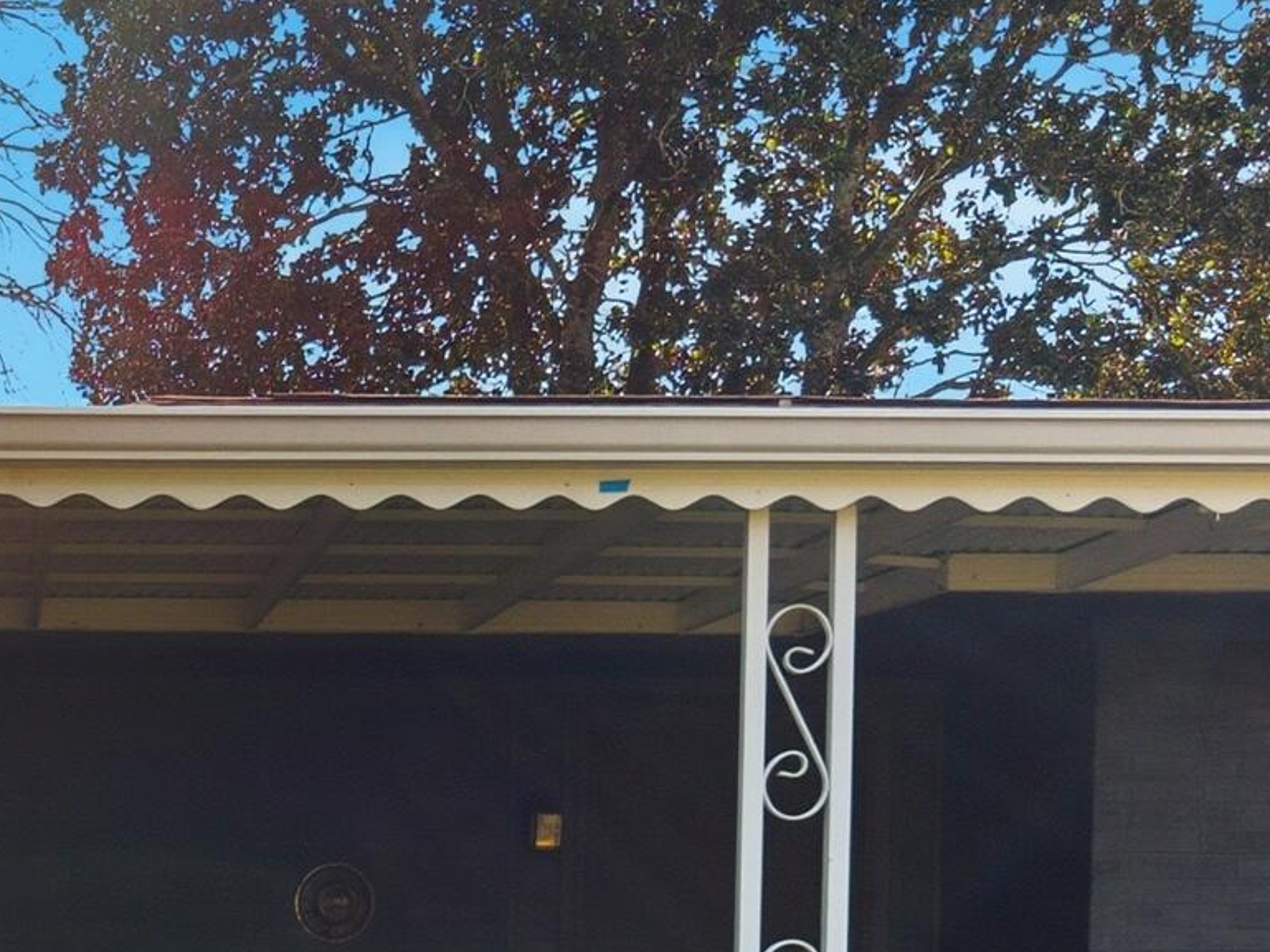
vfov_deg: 17.8
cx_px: 35
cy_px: 1199
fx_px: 2862
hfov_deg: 24.0
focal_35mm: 78
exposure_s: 1/3000
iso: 410
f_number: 1.8
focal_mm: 8.7
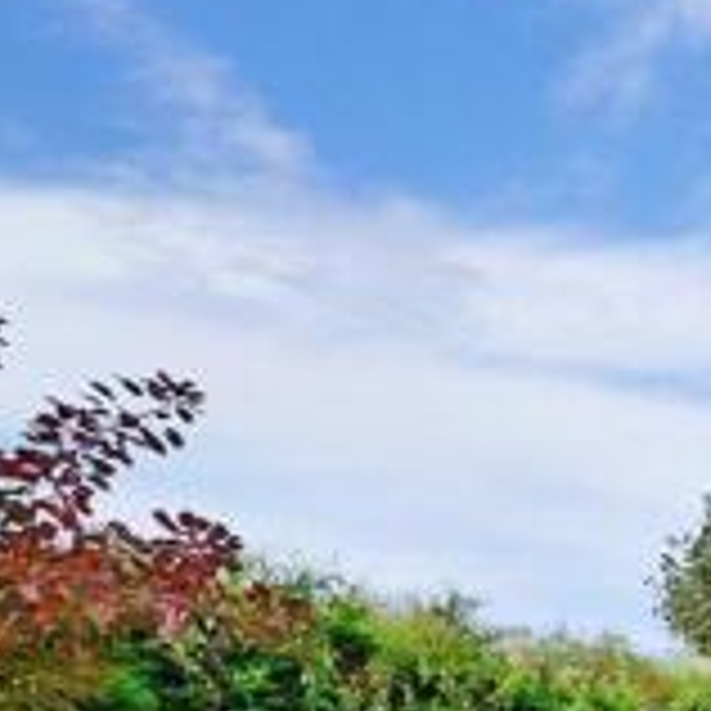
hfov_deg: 24.7
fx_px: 1232
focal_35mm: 53
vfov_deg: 27.1
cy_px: 920
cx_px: 1071
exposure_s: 1/100
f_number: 7.1
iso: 100
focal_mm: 10
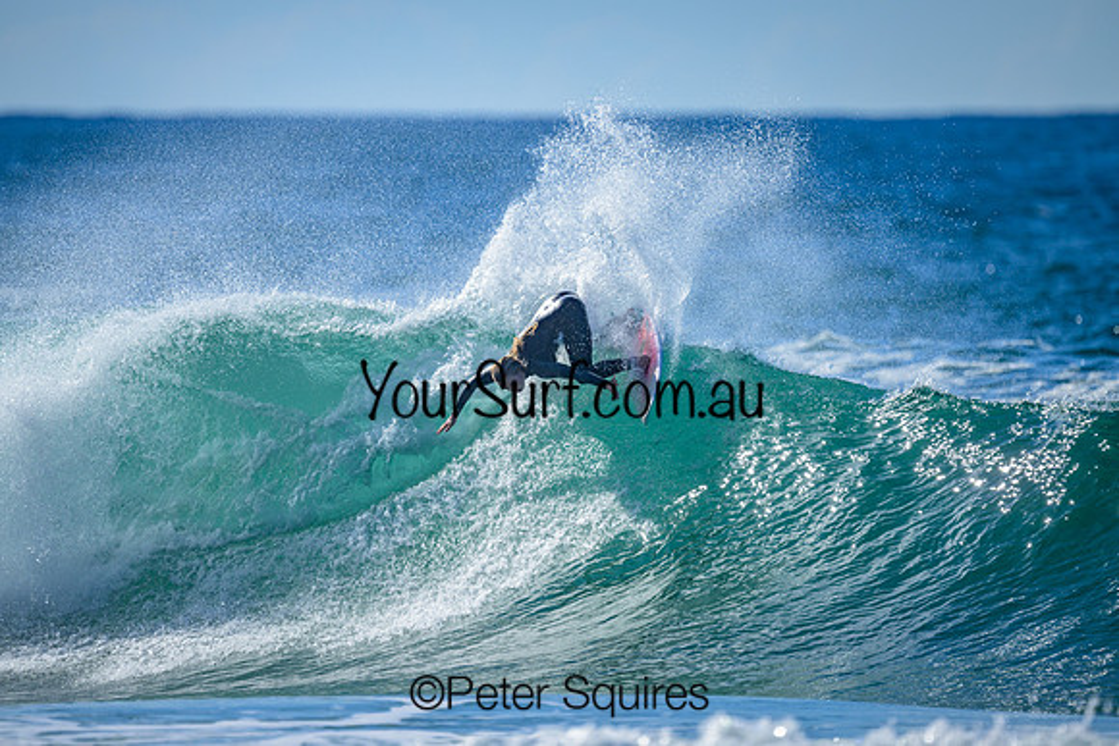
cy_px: 373
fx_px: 25338
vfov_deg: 1.7
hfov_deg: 2.5
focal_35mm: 815
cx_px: 560
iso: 180
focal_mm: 800
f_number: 6.3
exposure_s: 1/2000
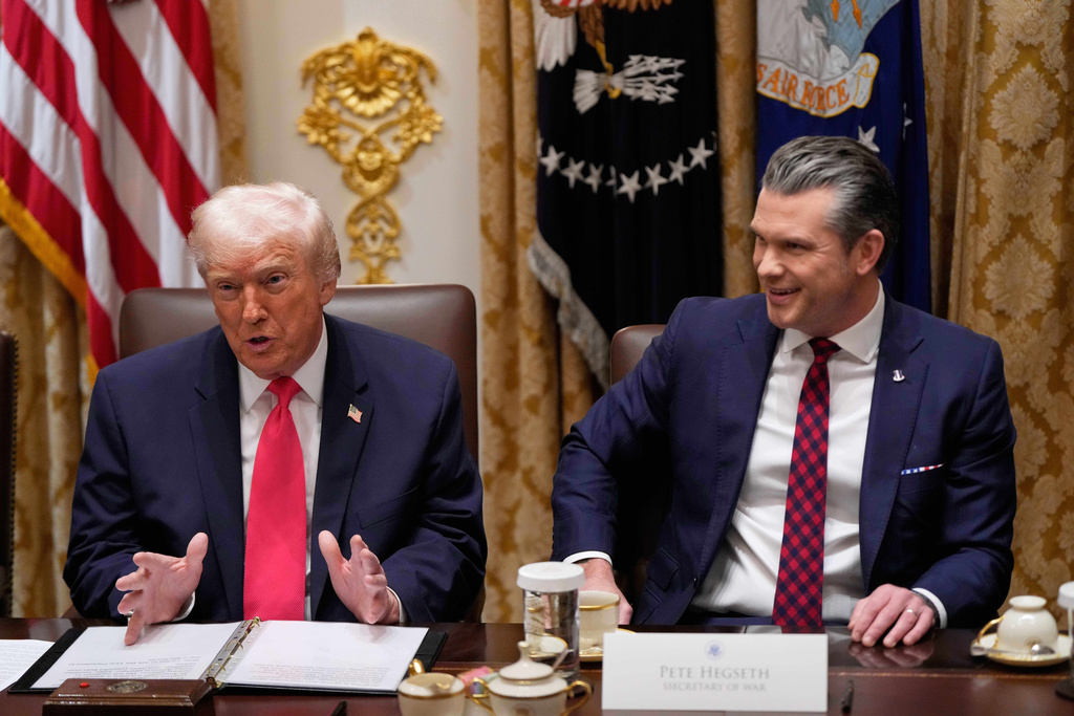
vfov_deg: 14.4
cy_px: 358
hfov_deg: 21.5
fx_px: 2834
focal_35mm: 95
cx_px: 537
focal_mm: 95
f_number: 2.8
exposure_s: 1/500
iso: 4000
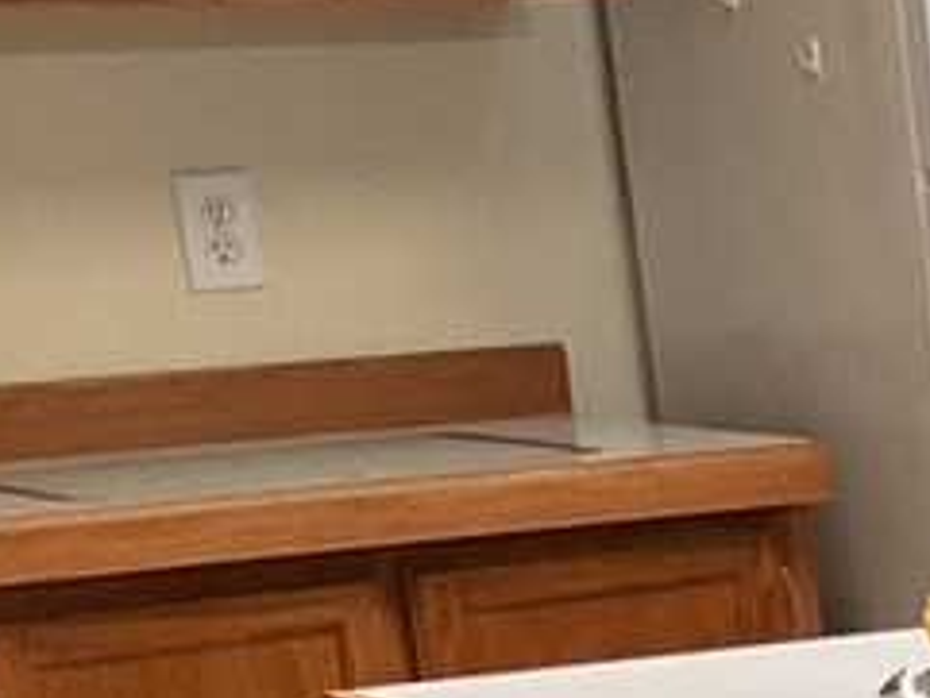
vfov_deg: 8.3
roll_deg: +0.7
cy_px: 1261
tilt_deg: -15.1
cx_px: 2362
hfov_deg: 9.8
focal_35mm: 173
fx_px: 4650
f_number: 1.8
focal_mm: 3
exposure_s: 1/60
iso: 100
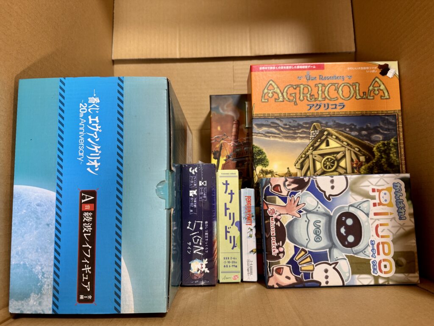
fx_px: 301
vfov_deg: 56.8
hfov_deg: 71.6
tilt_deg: -83.1
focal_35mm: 24
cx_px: 217
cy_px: 163
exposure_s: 1/63
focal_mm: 6.76
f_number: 1.78
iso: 200
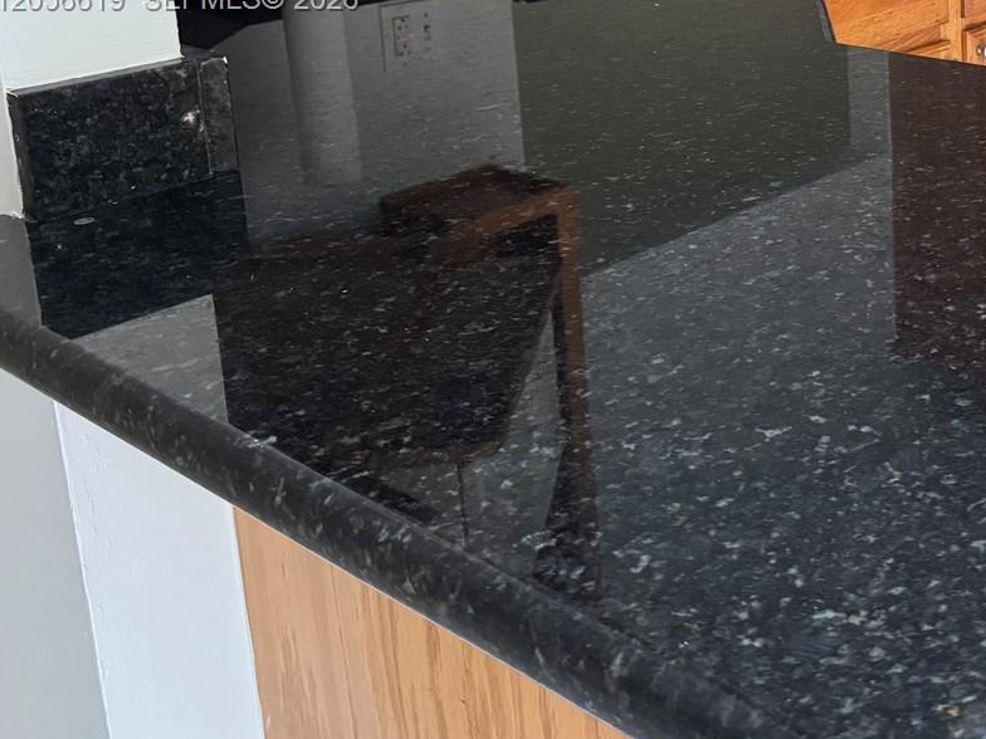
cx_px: 973
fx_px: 1396
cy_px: 1
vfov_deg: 27.9
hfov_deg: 35.4
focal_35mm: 49
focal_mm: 6.76
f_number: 1.78
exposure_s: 1/60
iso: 500
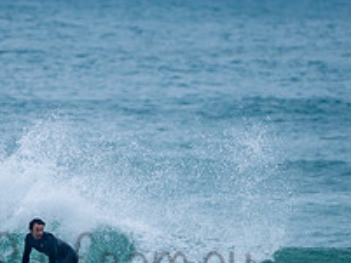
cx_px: 66
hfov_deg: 1.4
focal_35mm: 1388
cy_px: 245
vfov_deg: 1.1
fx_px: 14082
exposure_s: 1/1250
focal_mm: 500
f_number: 5.6
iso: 400
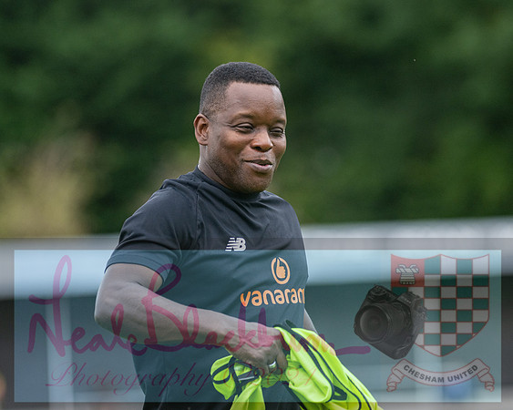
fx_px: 5046
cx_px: 289
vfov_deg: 4.7
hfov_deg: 5.8
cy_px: 133
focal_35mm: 332
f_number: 2.8
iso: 400
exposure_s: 1/1250
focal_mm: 210
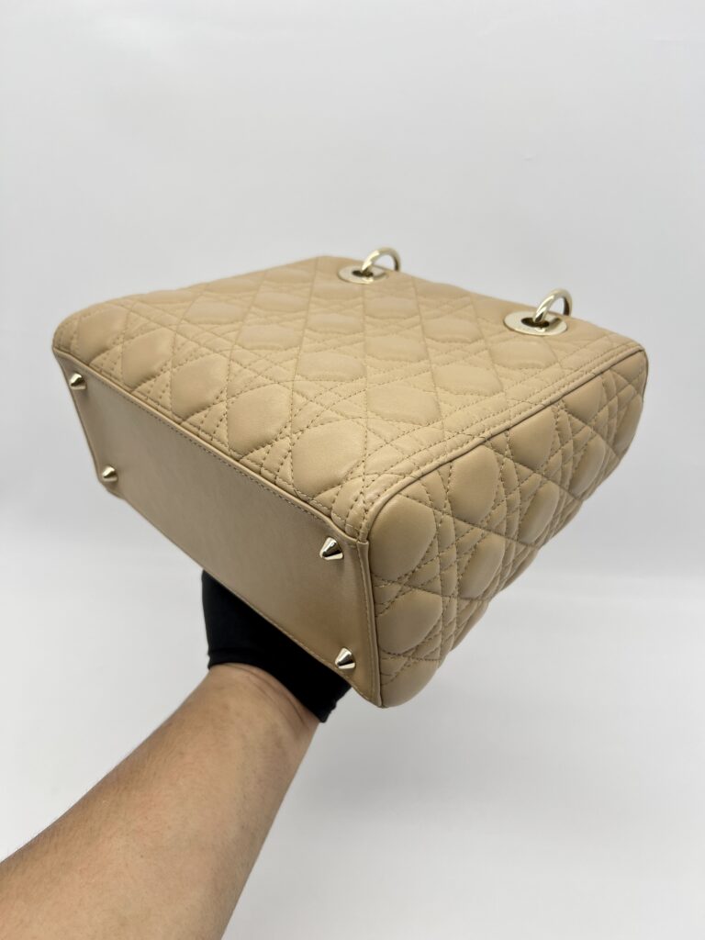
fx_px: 706
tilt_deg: -24.4
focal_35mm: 26
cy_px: 470
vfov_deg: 67.3
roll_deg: -1.1
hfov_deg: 53.1
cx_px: 352
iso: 32
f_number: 1.5
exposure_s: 1/114
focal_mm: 5.7
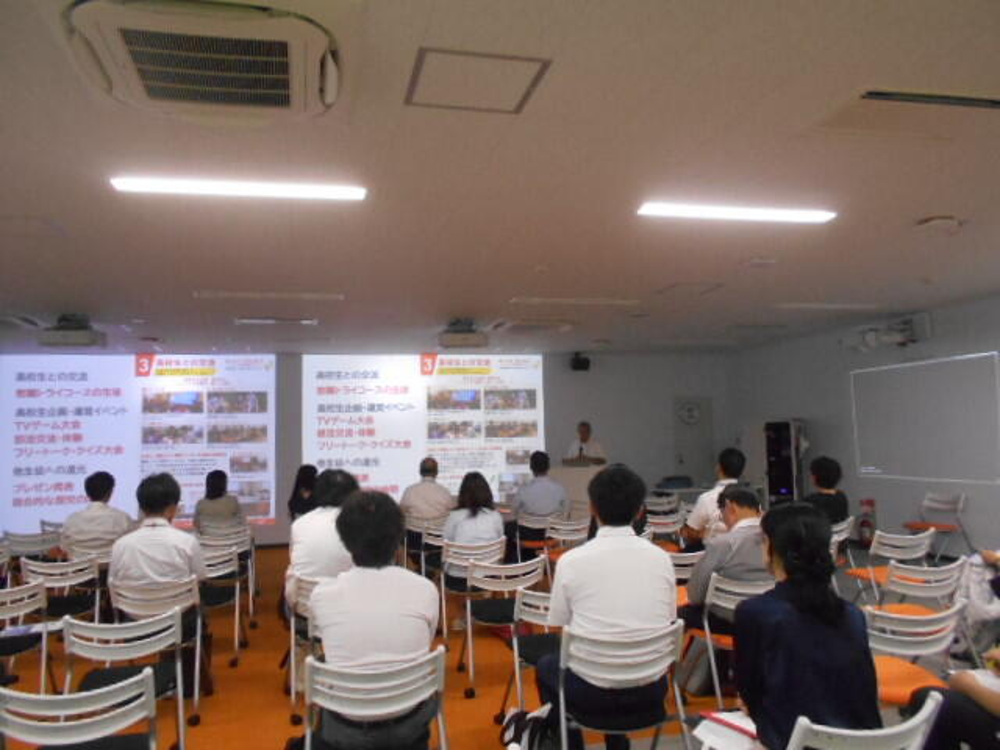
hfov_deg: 67.3
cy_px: 375
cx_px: 500
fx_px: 751
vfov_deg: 53.1
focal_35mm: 26
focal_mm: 4.6
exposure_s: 1/125
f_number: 3.2
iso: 800
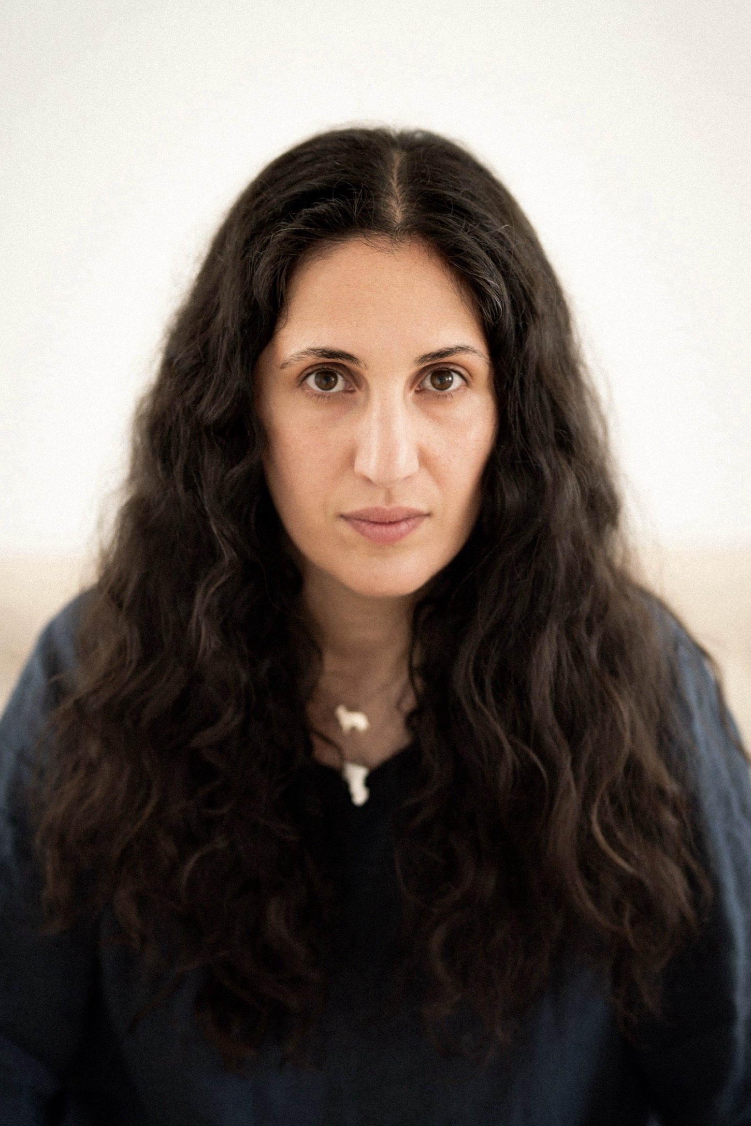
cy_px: 561
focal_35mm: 86
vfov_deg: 23.6
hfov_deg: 15.9
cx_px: 375
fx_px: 2691
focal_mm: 85
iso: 400
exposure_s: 1/320
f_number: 1.8
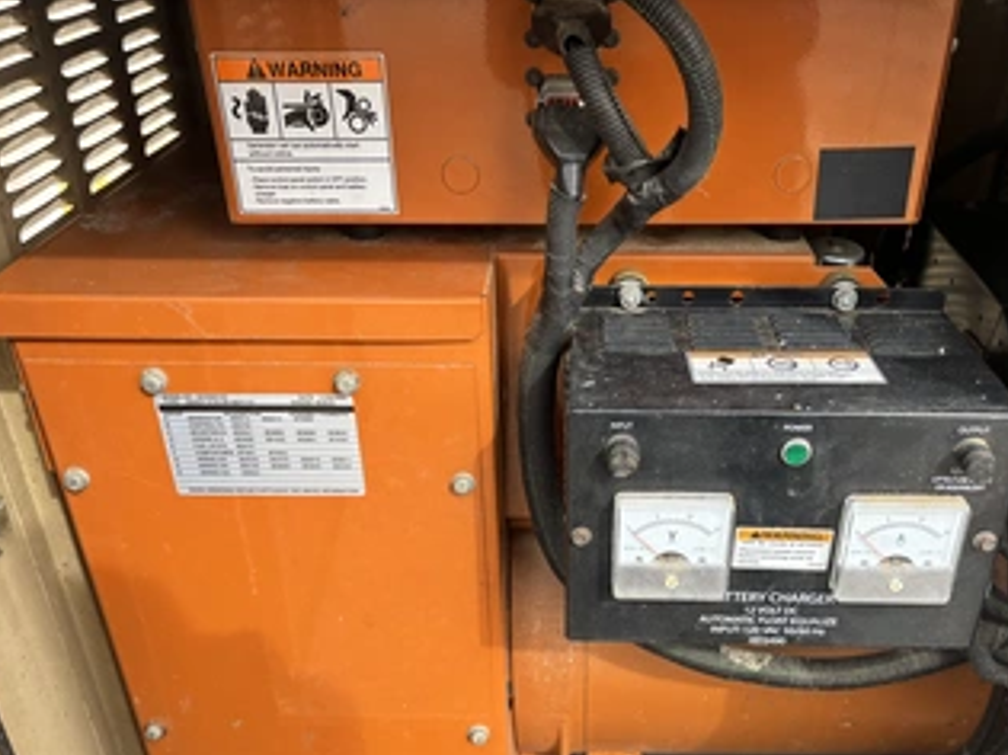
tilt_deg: -31.5
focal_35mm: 33
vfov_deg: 42.6
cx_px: 570
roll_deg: -0.5
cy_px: 477
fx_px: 961
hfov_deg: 55.2
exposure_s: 1/343
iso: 50
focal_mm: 5.96
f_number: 1.6
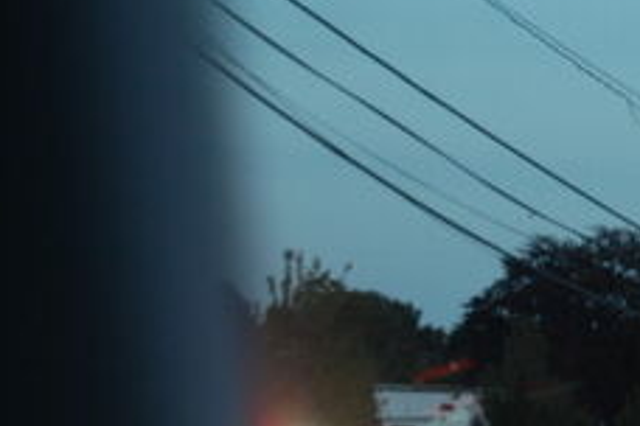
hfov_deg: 10.0
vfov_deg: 6.7
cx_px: 615
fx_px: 3644
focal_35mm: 205
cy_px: 335
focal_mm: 52
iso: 400
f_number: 5.6
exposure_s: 1/60
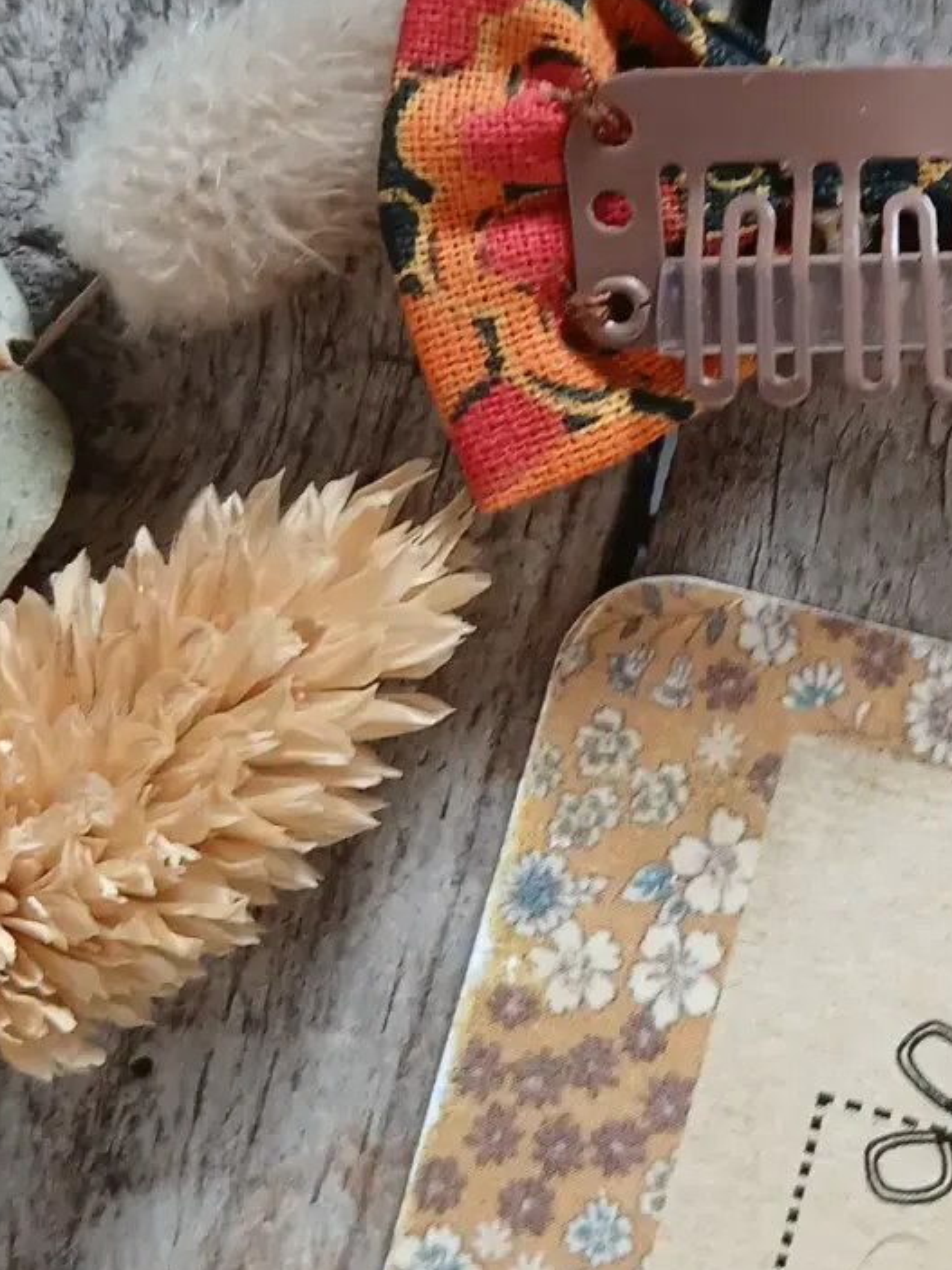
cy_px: 513
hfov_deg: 20.2
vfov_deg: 27.4
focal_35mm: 71
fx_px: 2604
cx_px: 887
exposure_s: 1/50
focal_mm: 3.98
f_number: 1.8
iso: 100
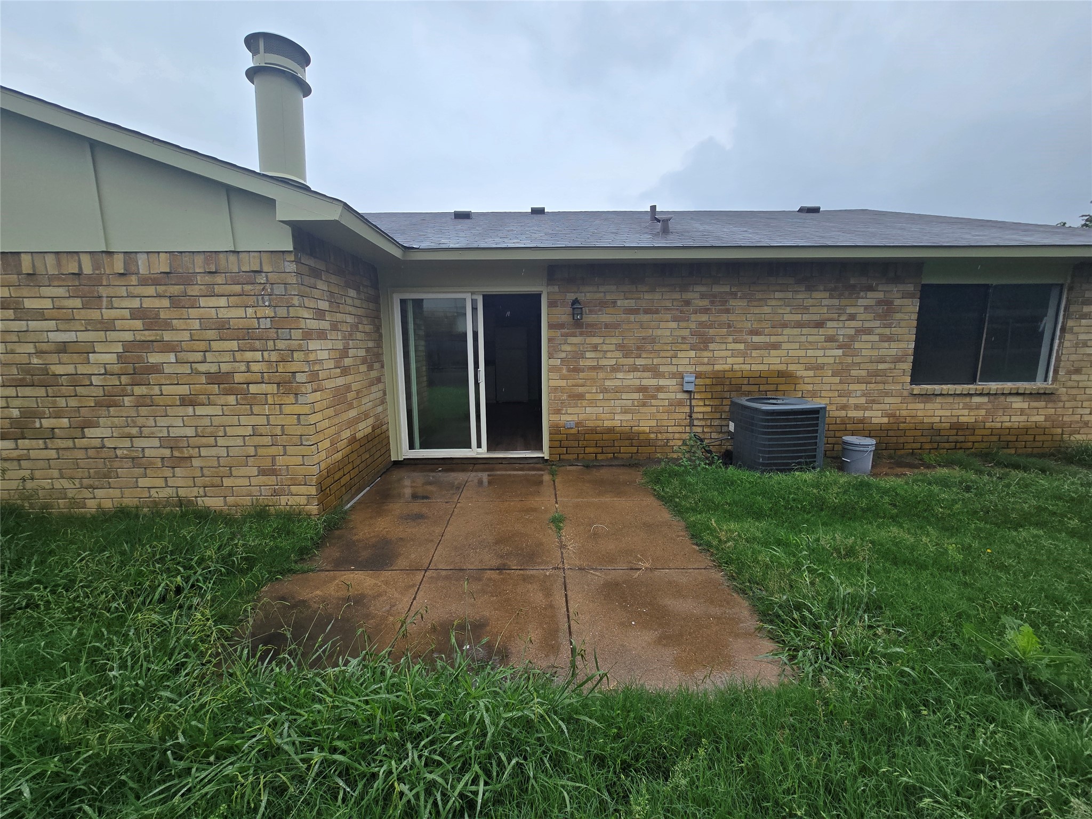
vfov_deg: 89.9
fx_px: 410
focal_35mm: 13
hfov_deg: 106.2
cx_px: 546
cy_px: 410
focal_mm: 2.2
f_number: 2.2
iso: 50
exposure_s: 1/654
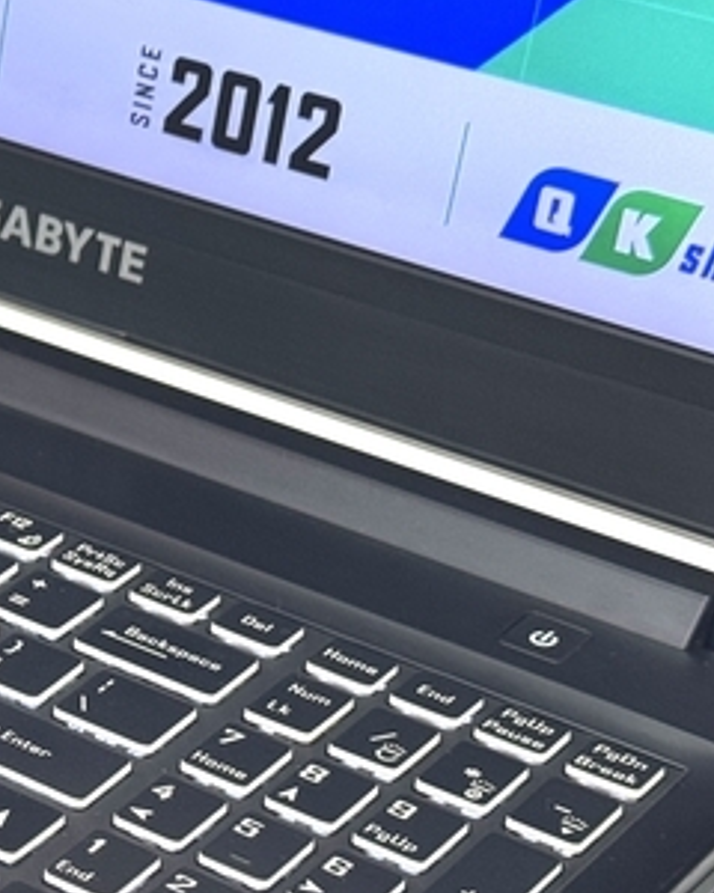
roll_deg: +1.6
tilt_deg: -31.8
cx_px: -330
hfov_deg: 11.8
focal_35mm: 125
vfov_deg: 15.3
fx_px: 3302
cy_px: 691
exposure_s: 1/100
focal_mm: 6.76
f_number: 1.78
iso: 100
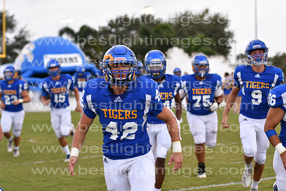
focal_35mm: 105
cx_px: 143
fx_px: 834
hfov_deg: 19.5
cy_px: 96
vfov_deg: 13.0
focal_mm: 70
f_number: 3.2
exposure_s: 1/1000
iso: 800
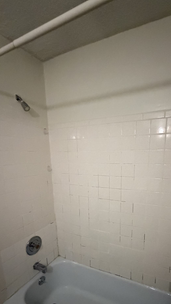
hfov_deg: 57.9
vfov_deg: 87.9
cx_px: 101
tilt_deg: -11.3
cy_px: 189
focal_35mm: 19
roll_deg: +0.5
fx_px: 153
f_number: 2.2
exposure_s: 1/60
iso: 1250
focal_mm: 2.22
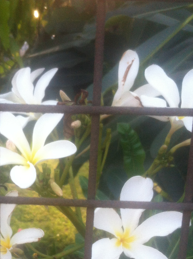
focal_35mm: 61
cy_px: 200
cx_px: 40
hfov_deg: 23.6
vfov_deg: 31.1
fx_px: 455
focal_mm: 3.85
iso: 100
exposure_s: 1/120
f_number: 2.8
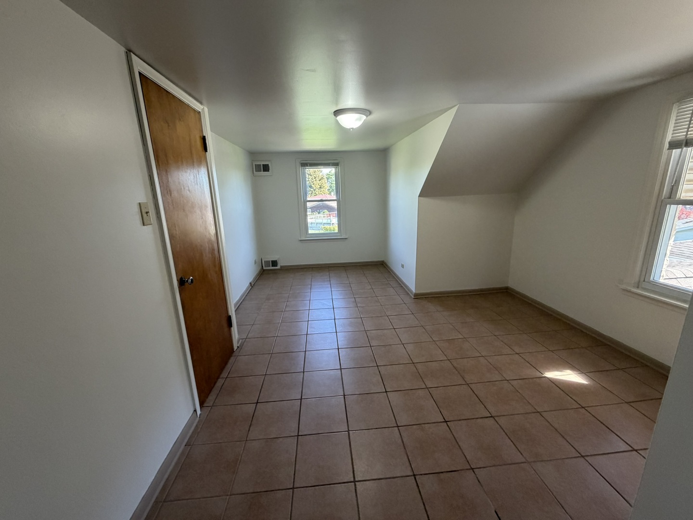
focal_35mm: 14
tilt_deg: -12.3
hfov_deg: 102.1
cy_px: 260
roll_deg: +2.1
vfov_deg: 85.7
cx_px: 346
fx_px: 280
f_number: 2.2
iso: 250
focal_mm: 2.22
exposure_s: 1/120
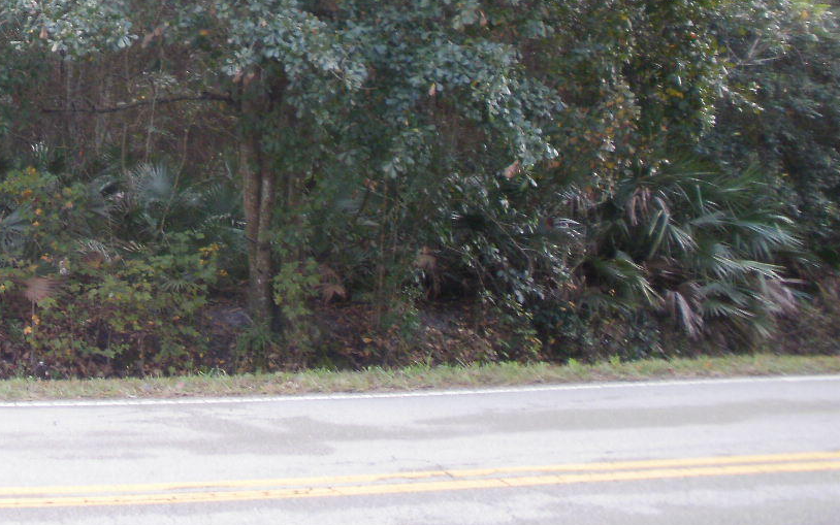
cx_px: 55
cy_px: -46
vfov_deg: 16.9
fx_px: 1717
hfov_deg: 26.4
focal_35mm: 75
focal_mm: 6.3
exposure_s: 1/50
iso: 100
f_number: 3.5
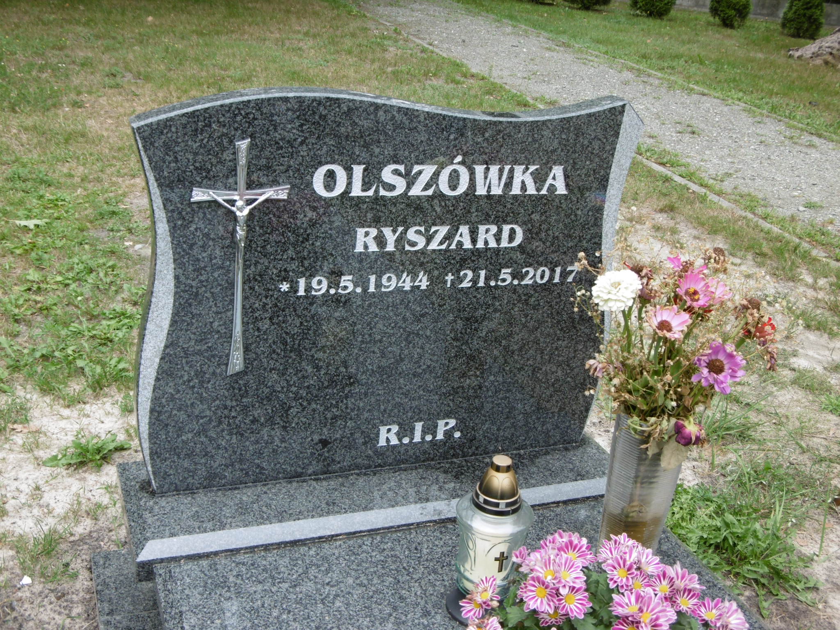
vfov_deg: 33.6
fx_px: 1043
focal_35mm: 43
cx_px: 420
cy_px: 315
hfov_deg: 43.9
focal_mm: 7.7
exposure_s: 1/100
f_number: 3.8
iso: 100
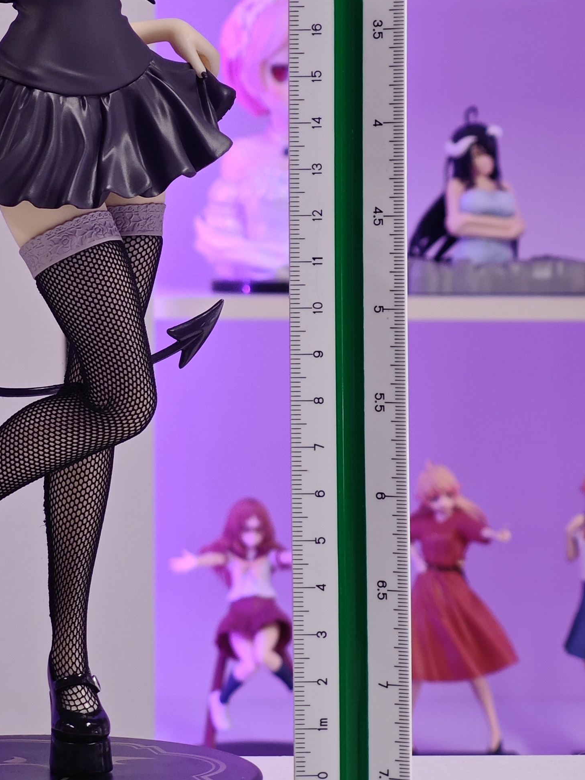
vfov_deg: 14.6
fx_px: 3041
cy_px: 267
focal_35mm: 135
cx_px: 92
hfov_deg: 10.9
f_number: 2.4
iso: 400
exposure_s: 1/20.7
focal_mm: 7.48
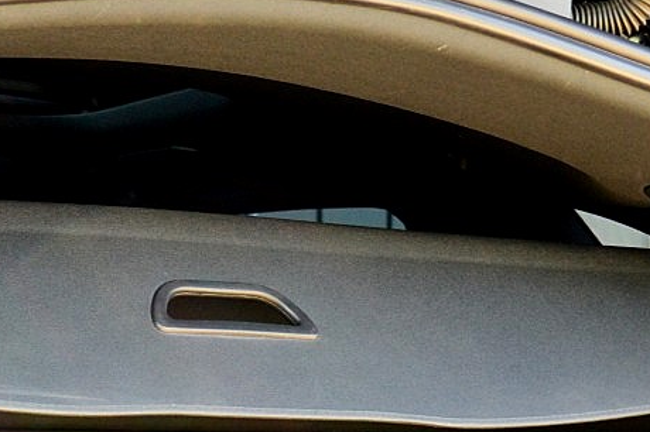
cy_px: 709
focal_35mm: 127
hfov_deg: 16.1
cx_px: 228
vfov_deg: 10.3
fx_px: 2291
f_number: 5
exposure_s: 1/60
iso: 800
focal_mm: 24
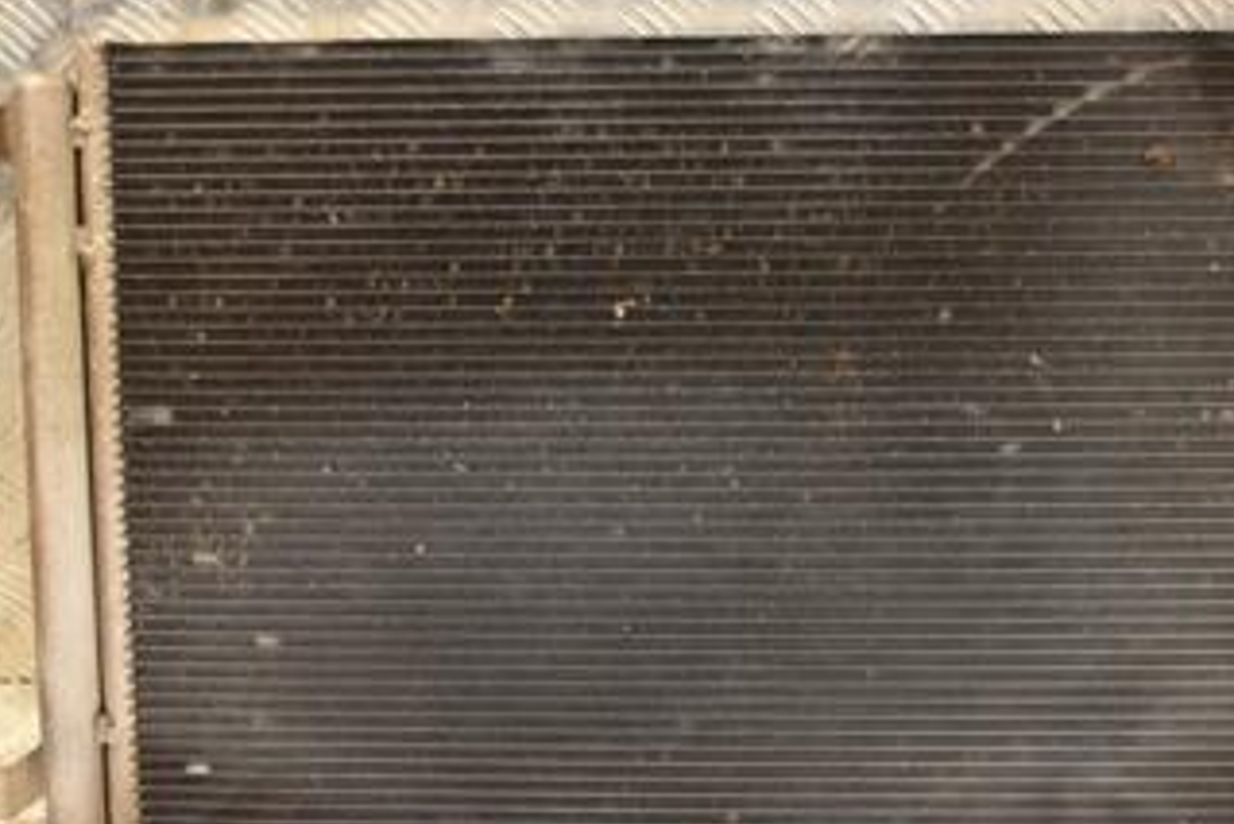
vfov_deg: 21.9
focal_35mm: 62
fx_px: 2126
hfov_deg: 32.3
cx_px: 727
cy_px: 348
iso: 800
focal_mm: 22
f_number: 5
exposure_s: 1/160
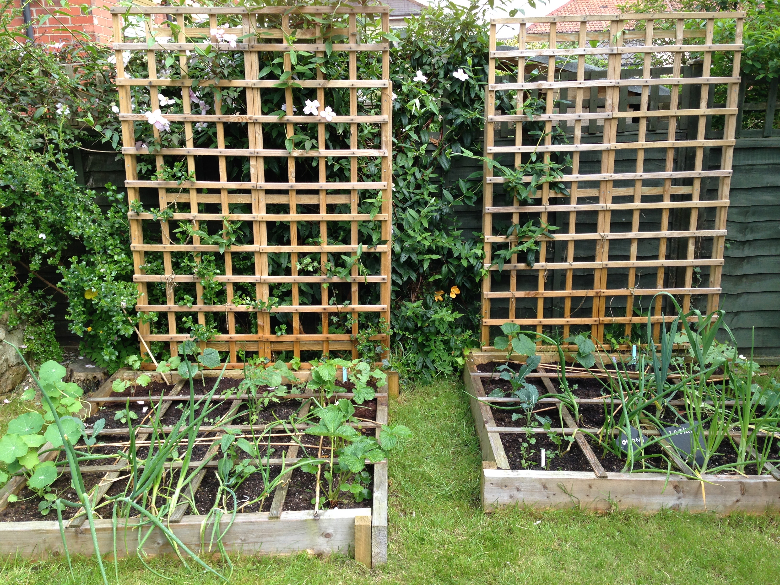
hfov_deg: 55.4
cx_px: 390
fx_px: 744
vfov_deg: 42.9
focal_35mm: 33
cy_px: 292
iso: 50
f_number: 2.4
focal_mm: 4.12
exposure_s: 1/256
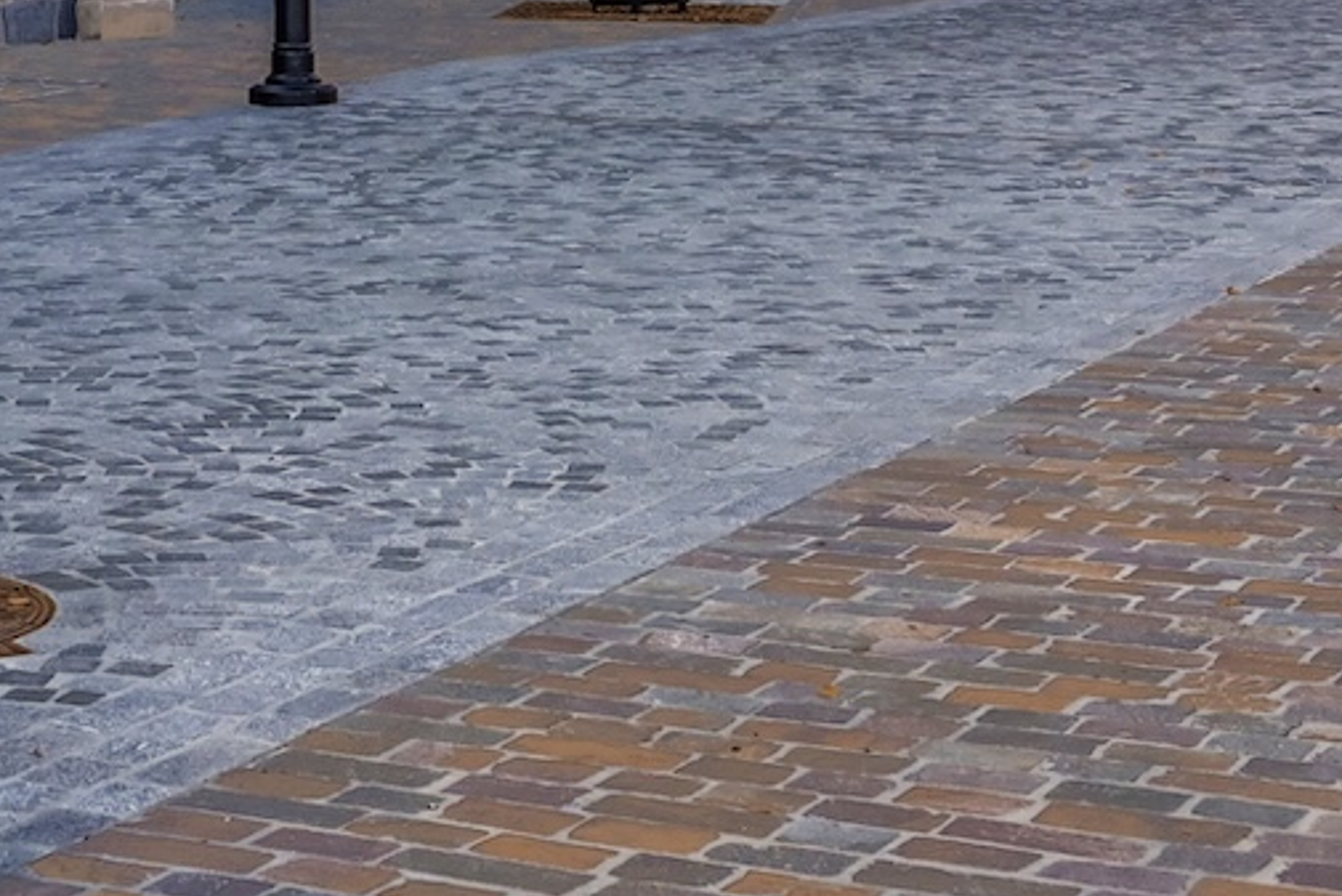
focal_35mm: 95
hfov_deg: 21.0
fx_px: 3542
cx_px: 125
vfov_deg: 13.0
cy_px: -748
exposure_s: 1/3200
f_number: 5.6
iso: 250
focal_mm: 24
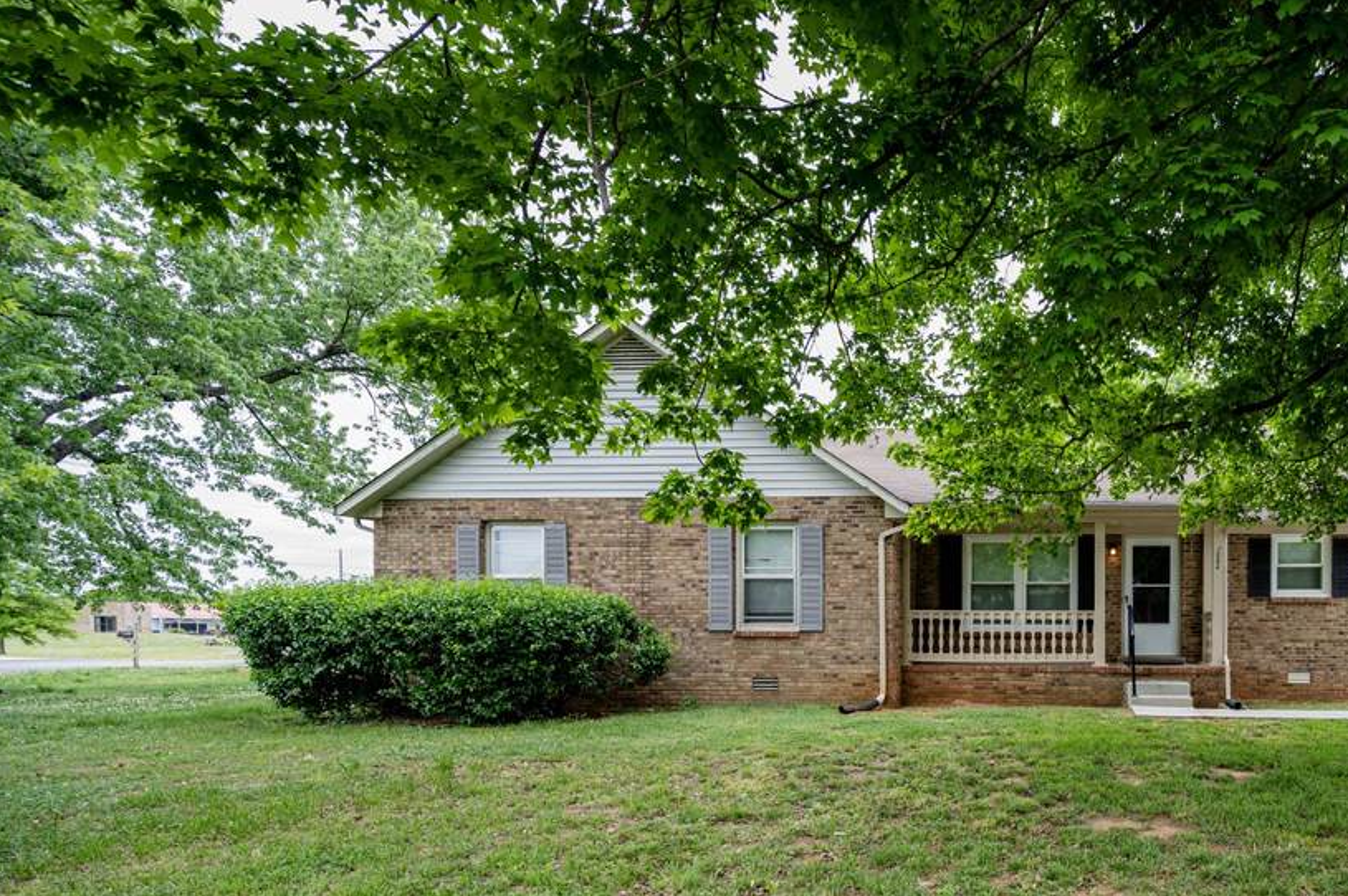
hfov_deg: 72.1
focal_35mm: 22
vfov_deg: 55.0
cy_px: 650
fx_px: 823
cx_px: 1042
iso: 100
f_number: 5
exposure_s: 1/100
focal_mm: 14
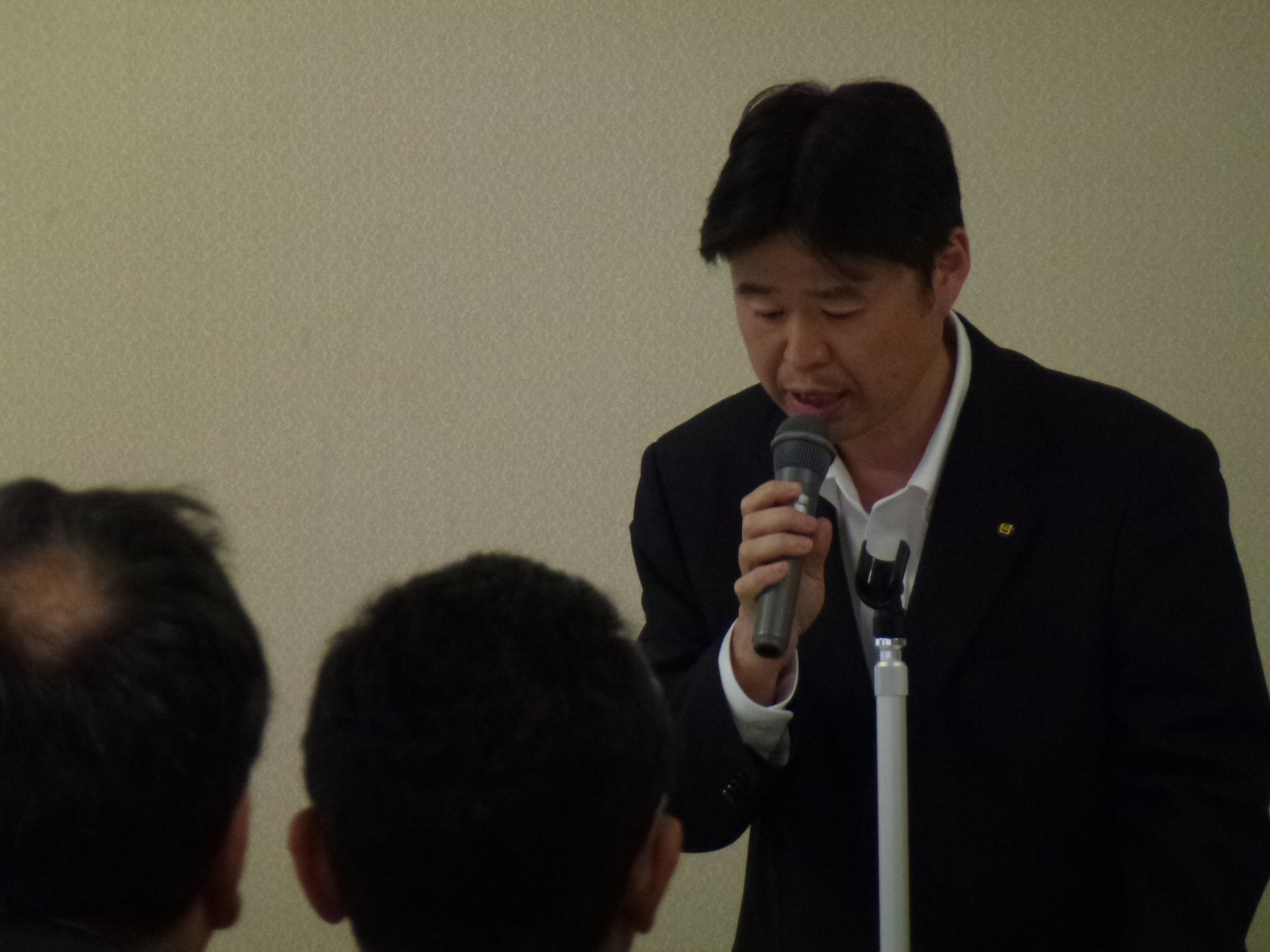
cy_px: 476
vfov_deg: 4.2
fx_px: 13024
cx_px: 635
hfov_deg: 5.6
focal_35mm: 355
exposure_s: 1/60
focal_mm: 63.6
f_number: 5.9
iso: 400
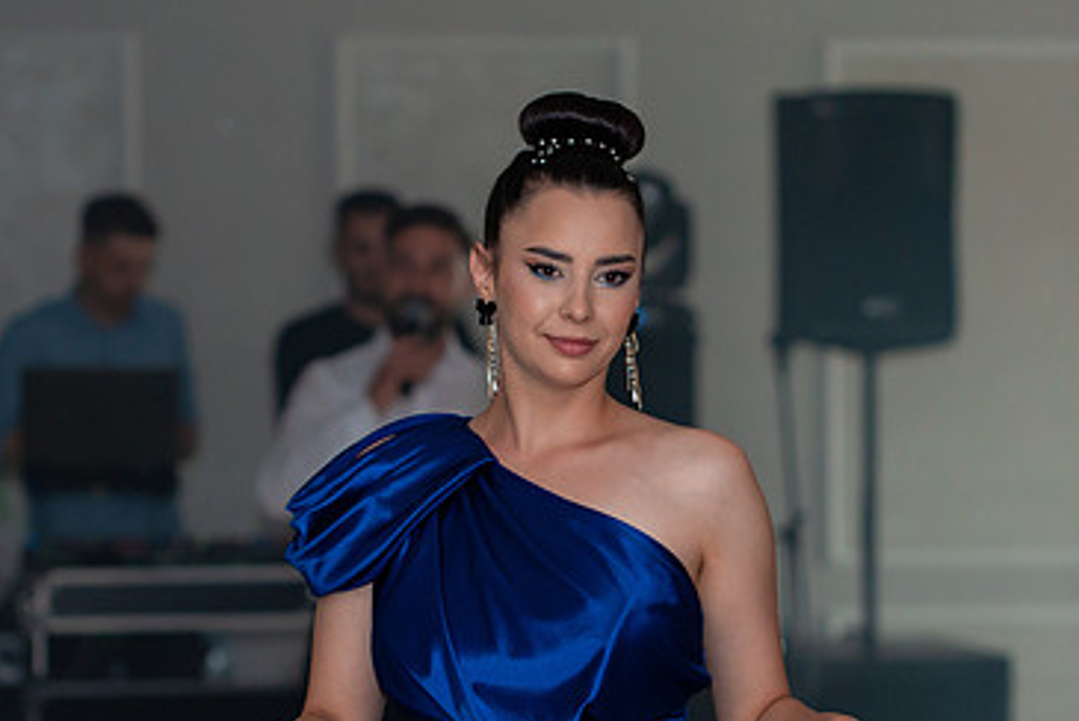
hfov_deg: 13.2
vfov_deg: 8.8
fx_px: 4679
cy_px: 501
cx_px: 605
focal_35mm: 156
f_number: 3.2
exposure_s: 1/200
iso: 1600
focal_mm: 90
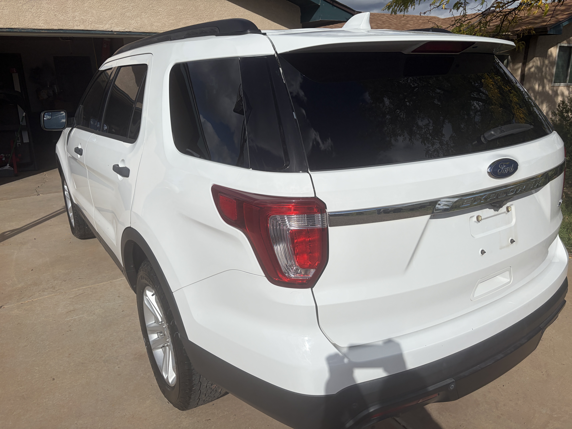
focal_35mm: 26
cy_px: 214
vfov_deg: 53.1
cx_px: 286
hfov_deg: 67.3
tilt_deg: -17.1
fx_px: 430
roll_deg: +1.6
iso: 50
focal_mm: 5.96
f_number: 1.6
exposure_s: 1/10101
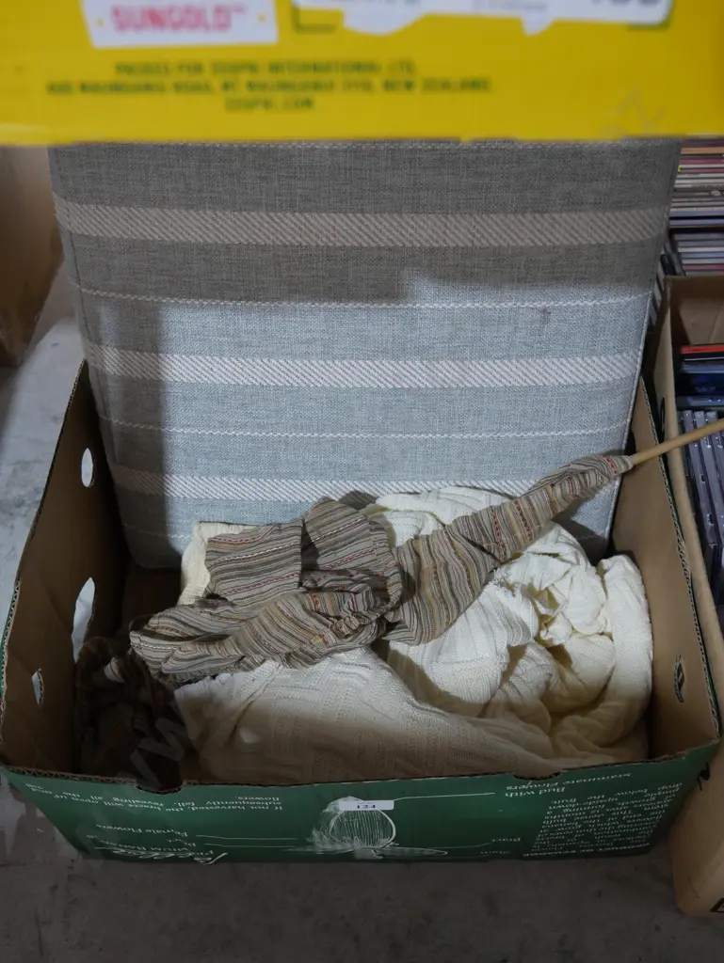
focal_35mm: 36
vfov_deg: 51.3
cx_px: 362
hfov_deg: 39.7
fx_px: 1003
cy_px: 482
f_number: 4
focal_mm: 18
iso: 1250
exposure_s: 1/60
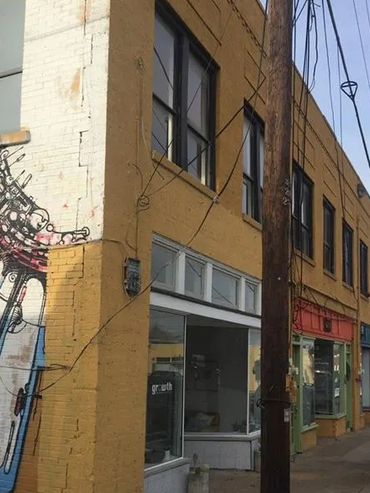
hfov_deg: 37.7
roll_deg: -1.2
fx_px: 541
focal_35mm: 38
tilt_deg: +4.4
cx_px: 207
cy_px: 307
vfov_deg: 48.5
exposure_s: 1/1412
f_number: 2.2
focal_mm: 4.15
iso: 32
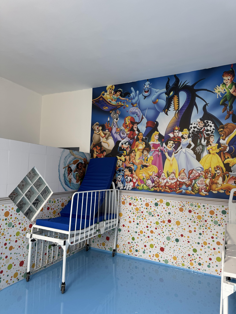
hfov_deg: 56.8
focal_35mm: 24
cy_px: 157
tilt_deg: +6.8
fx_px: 218
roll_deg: -1.2
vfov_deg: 71.6
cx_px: 118
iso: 64
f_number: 1.78
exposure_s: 1/120
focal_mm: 6.76
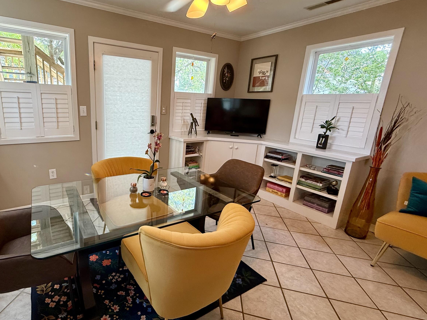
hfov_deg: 85.6
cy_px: 155
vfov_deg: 71.6
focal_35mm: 18
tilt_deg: -12.5
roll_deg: -1.0
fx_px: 222
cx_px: 153
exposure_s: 1/120
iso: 200
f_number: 2.2
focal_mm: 2.22
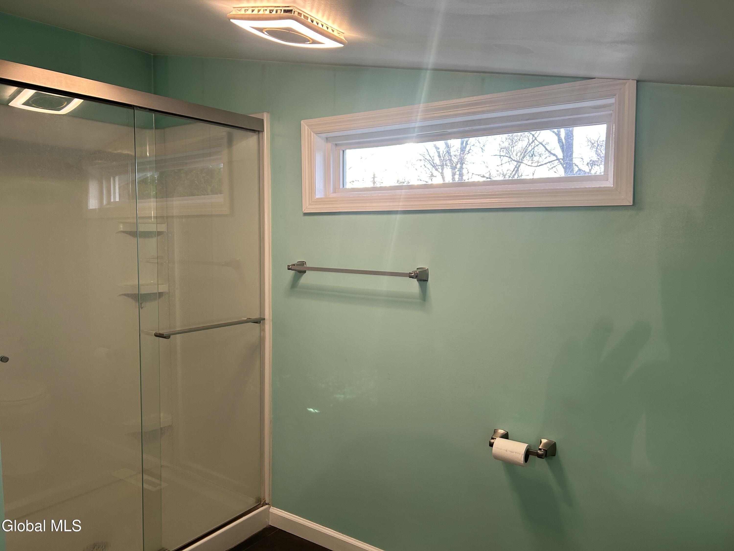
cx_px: 367
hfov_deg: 67.3
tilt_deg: -5.2
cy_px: 276
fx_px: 551
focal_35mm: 26
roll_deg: +0.3
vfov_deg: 53.1
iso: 80
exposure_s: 1/60
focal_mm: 5.7
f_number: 1.5
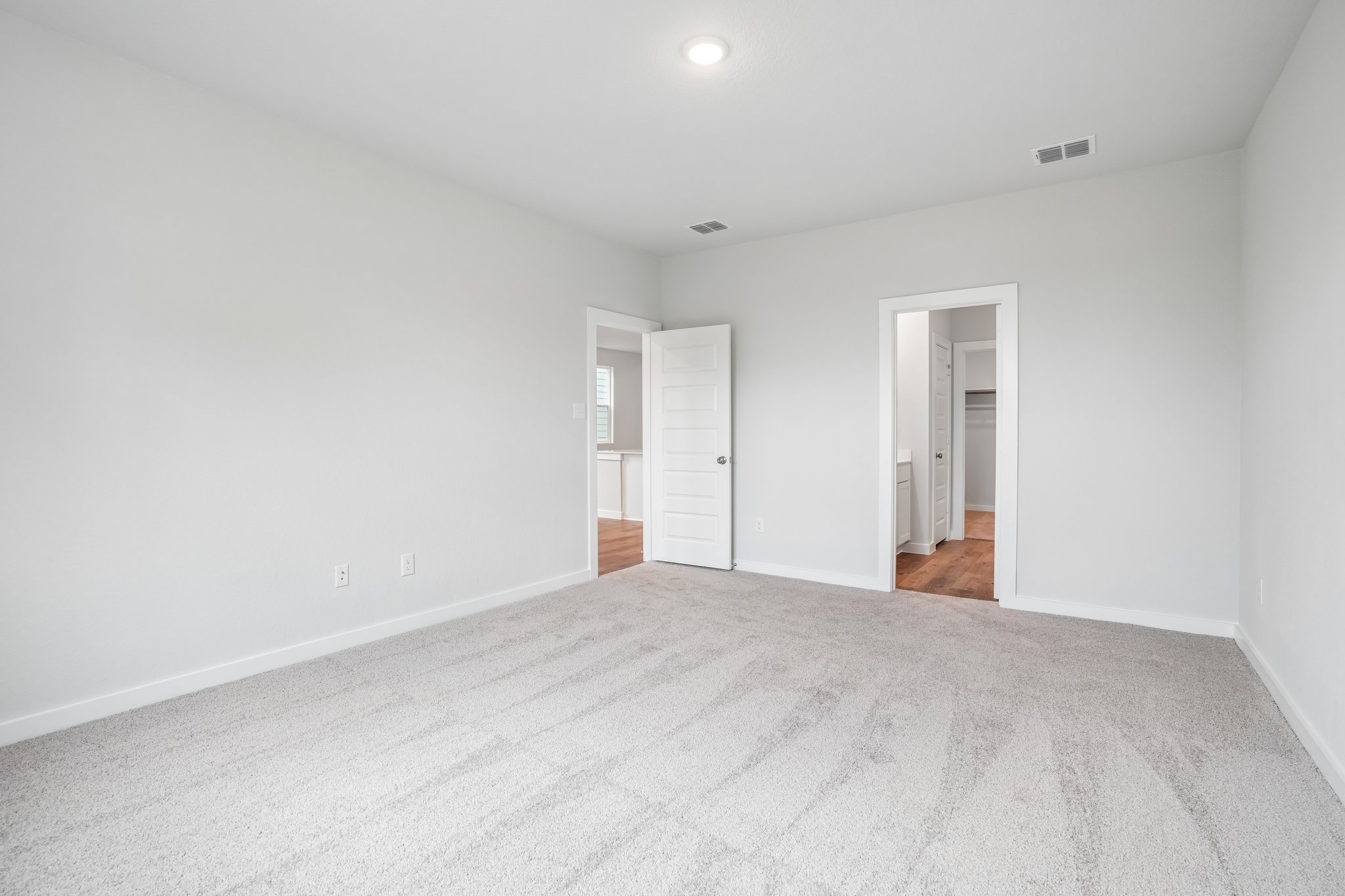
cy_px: 448
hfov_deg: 96.7
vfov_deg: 73.7
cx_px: 672
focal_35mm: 16
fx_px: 598
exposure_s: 1/30
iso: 400
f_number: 8
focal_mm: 16
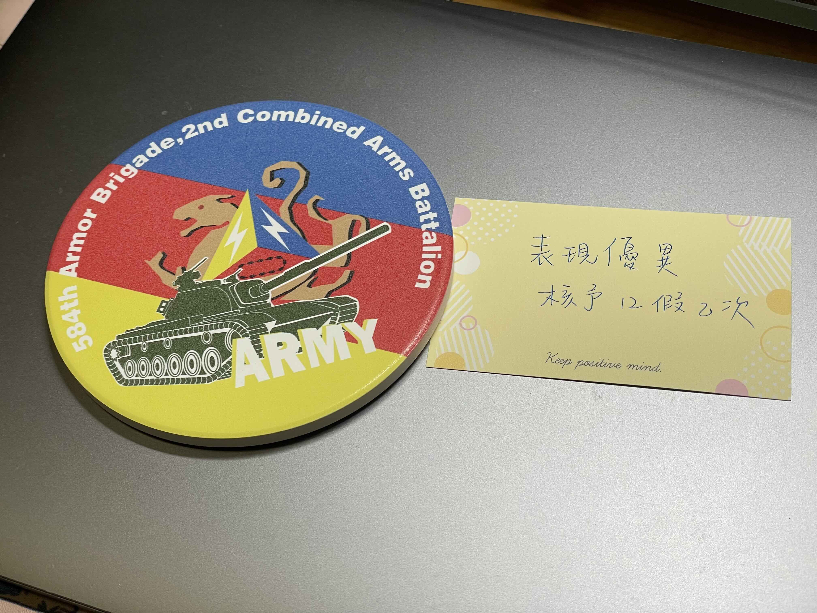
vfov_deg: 28.0
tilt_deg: -53.1
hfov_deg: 36.8
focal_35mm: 52
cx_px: 408
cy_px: 306
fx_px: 1227
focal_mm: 6
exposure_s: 1/125
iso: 50
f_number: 2
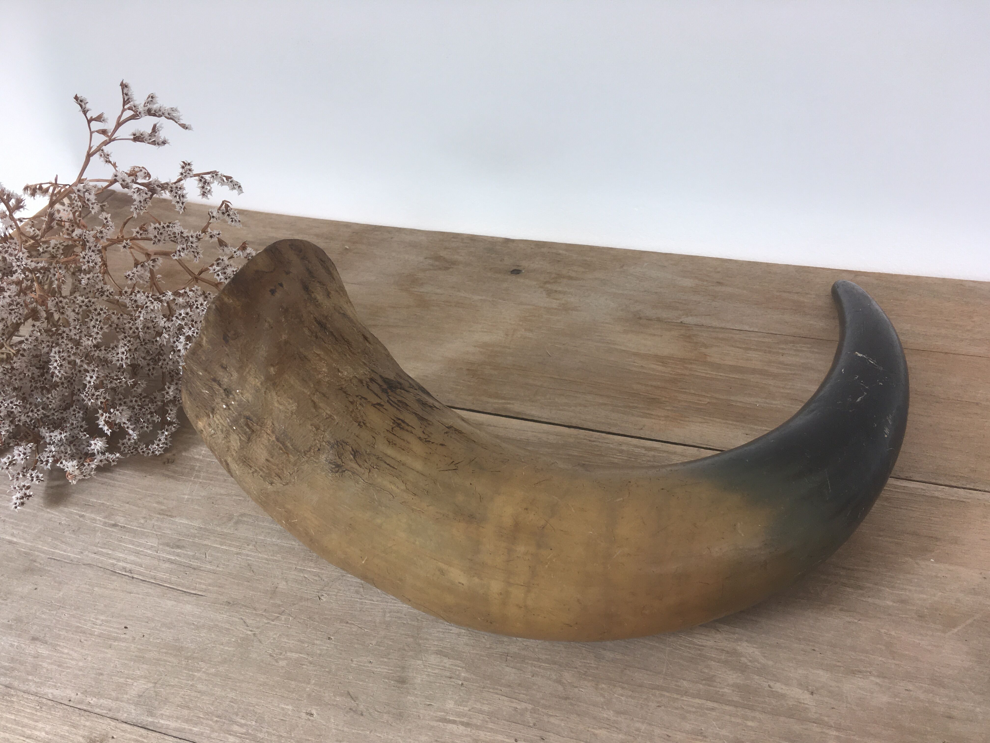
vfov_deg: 48.2
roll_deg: +4.5
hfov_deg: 61.7
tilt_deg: -39.0
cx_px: 495
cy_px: 372
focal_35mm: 29
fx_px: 829
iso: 32
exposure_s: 1/100
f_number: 2.2
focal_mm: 4.15
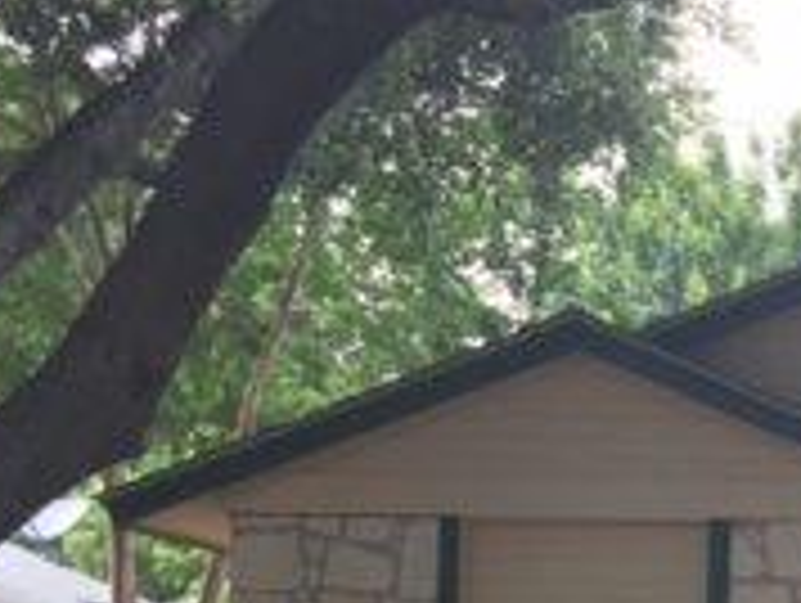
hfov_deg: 17.0
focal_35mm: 104
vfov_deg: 14.0
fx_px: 2410
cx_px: 1228
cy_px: 644
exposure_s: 1/120
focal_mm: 4.15
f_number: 2.2
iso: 50
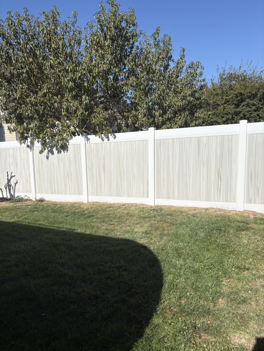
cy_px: 176
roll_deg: +1.8
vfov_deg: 67.3
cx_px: 132
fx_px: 264
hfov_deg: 53.1
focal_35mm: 26
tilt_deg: -7.3
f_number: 1.6
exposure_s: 1/8850
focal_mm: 5.96
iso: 50
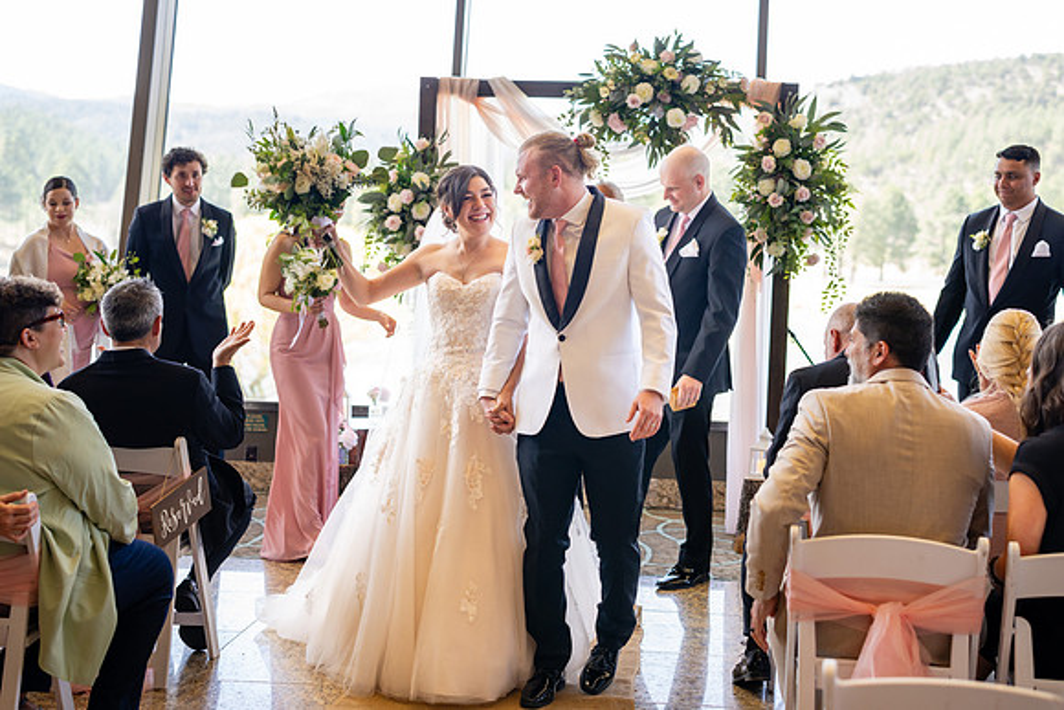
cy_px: 314
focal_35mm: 56
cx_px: 566
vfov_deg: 24.3
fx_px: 1648
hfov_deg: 35.8
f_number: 2.5
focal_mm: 50
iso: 500
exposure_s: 1/200
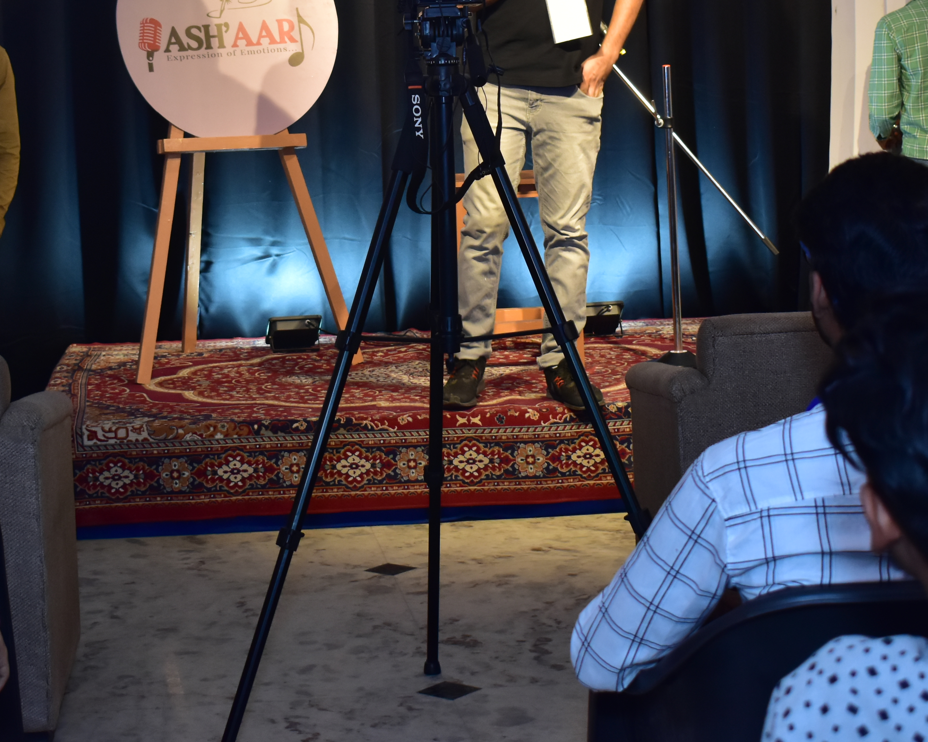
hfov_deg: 23.8
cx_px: 362
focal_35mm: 80
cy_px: 201
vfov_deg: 19.1
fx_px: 2193
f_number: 4.2
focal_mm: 31
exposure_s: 1/80
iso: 800
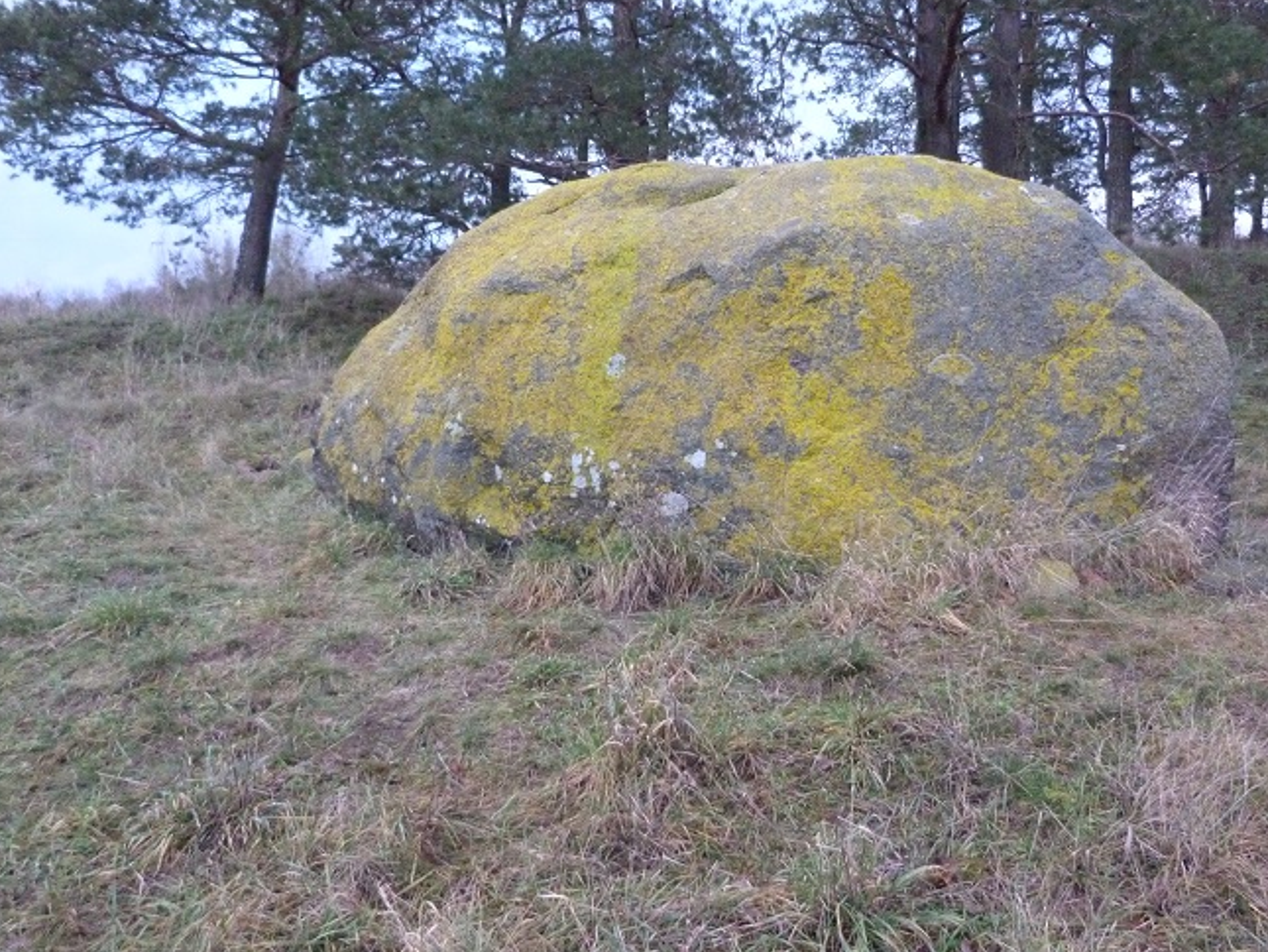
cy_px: 380
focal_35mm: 31
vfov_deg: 45.2
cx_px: 718
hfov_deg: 58.1
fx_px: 1136
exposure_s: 1/100
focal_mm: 4.5
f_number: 2.8
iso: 800
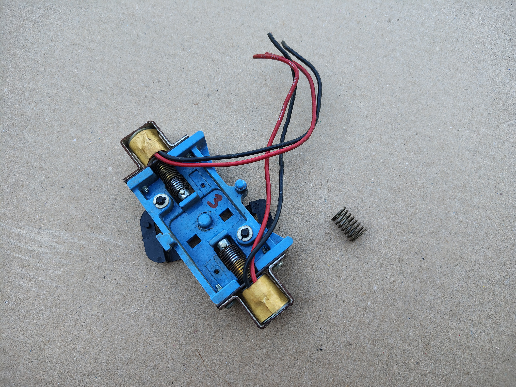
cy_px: 194
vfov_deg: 56.8
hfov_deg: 71.6
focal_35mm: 24
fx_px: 358
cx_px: 258
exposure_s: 1/263
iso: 100
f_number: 1.8
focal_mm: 5.56
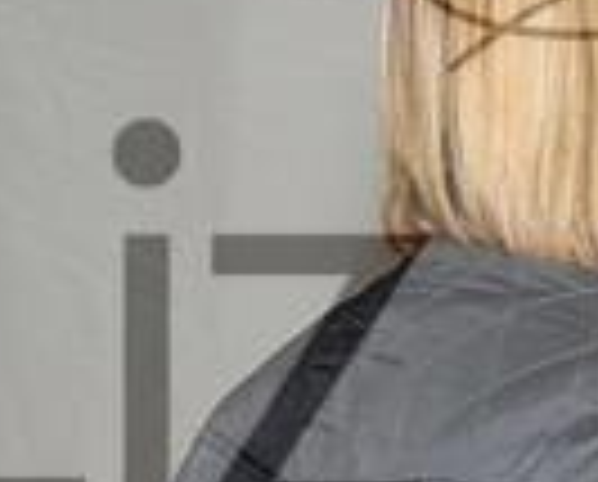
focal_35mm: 197
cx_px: 1139
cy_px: 429
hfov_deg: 9.3
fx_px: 3494
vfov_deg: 7.9
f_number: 4.5
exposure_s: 1/100
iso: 2500
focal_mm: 44
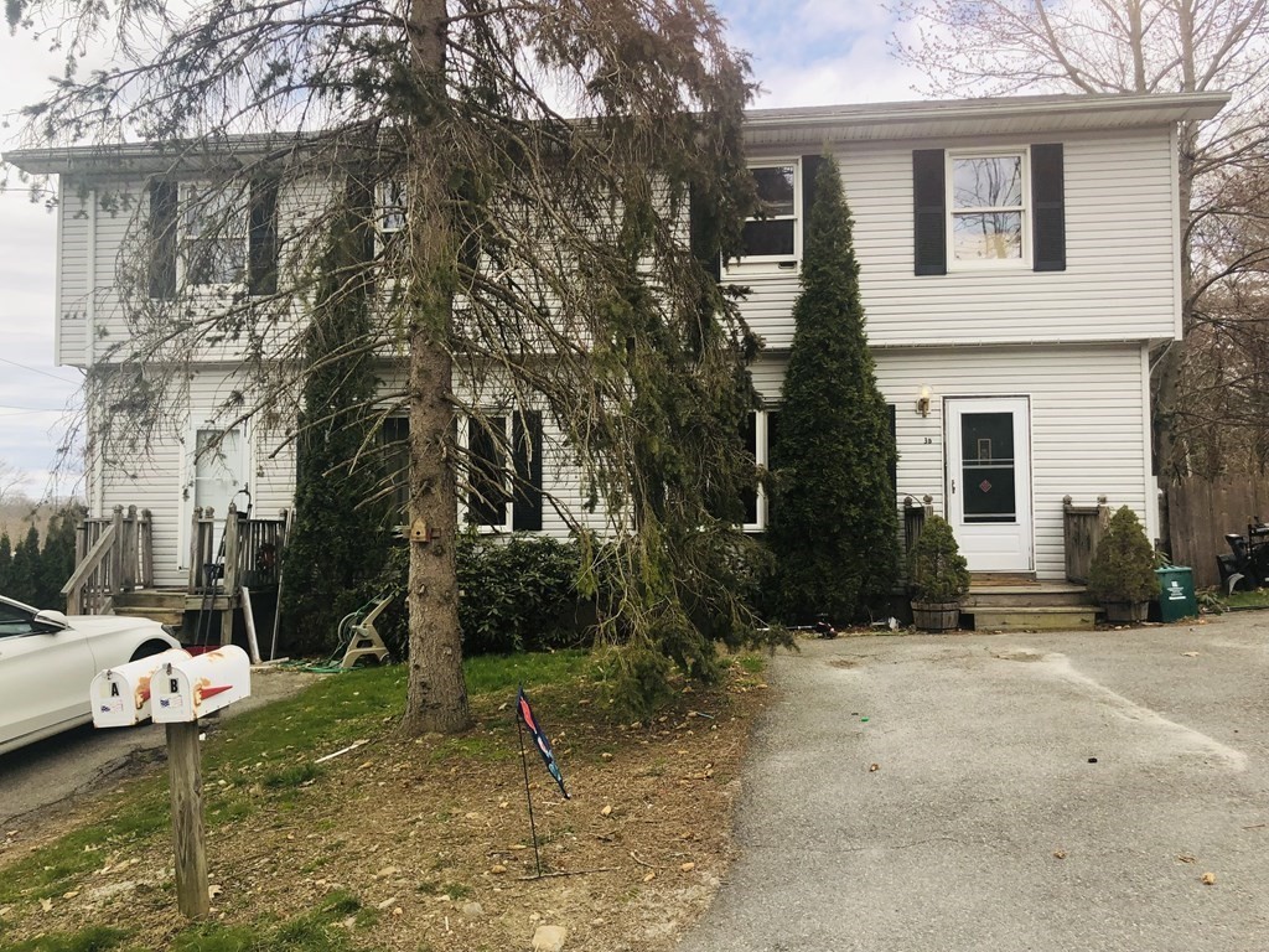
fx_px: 1026
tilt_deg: +2.5
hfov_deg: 63.4
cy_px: 476
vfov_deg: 49.7
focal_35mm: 28
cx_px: 634
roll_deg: -0.2
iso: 20
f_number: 1.8
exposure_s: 1/1043
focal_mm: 4
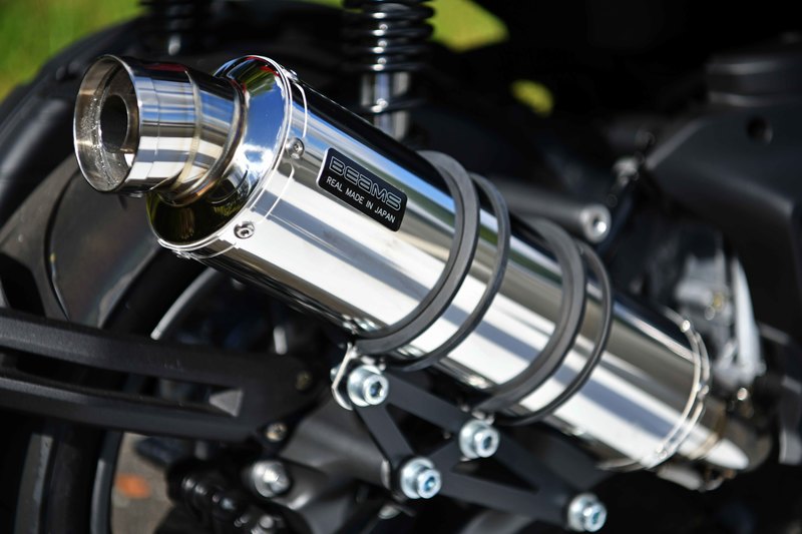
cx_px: 401
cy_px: 267
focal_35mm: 70
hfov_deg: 28.8
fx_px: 1559
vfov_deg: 19.4
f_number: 2.8
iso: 250
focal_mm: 70
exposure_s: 1/4000
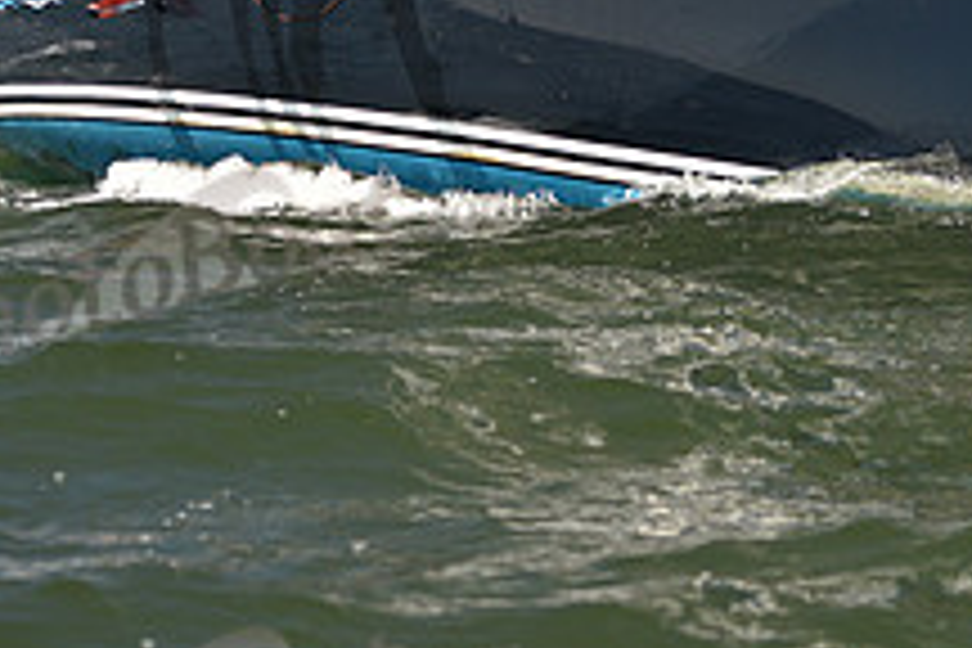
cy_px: -34
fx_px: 5076
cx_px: 760
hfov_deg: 10.9
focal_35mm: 188
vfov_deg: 7.3
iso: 250
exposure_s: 1/1250
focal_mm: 70
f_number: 2.8
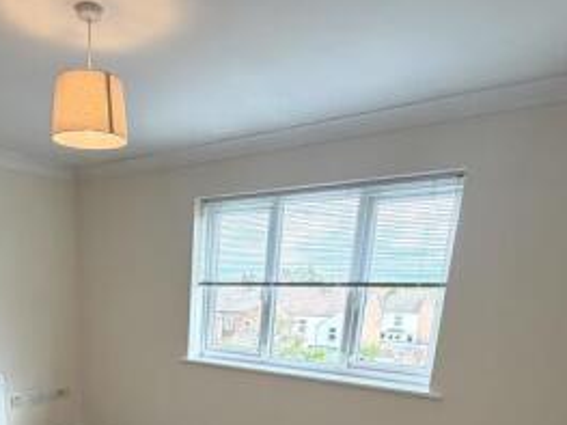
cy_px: 426
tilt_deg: -15.3
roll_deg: -1.6
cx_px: 161
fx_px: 508
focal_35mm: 31
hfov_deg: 56.2
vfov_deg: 39.9
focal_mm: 2.22
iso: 125
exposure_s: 1/121
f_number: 2.2
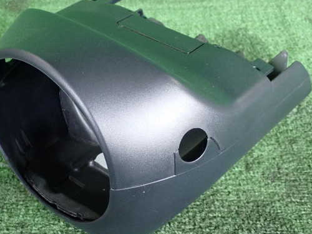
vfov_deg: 24.4
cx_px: 132
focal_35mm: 60
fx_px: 541
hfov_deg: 32.1
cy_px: 113
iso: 1250
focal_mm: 9.01
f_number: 3.2
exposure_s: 1/125
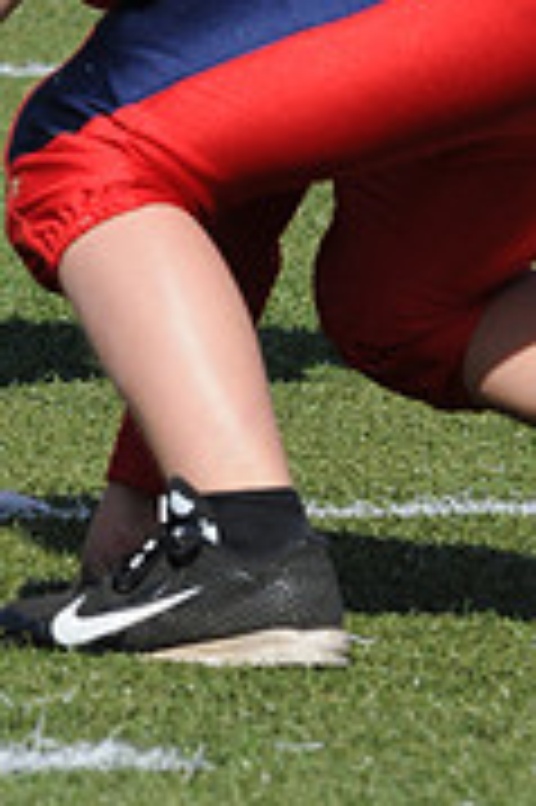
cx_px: -322
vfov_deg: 1.4
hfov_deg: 0.9
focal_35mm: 1460
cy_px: -261
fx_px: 32667
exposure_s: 1/500
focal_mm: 300
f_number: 9
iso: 200
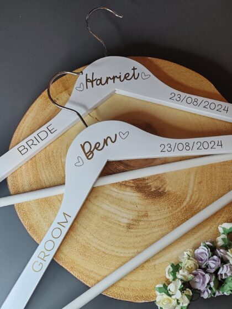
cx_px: 116
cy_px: 154
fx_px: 483
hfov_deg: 27.0
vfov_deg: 35.5
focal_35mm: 54
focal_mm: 6.12
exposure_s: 1/100
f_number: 1.9
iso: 800
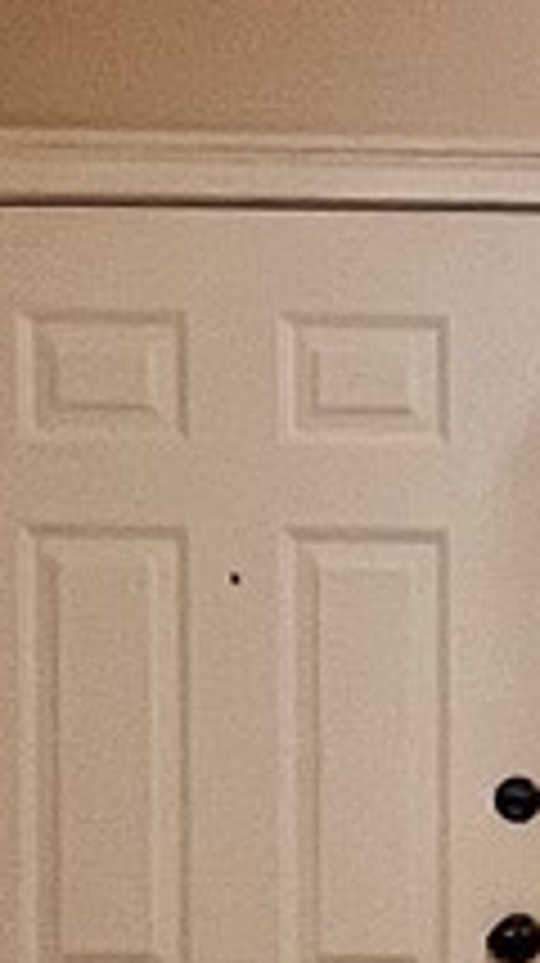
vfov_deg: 20.1
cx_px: 1629
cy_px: 666
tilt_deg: -1.2
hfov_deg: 9.1
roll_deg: -1.4
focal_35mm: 106
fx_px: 2705
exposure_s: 1/120
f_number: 1.8
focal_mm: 1.57
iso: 200
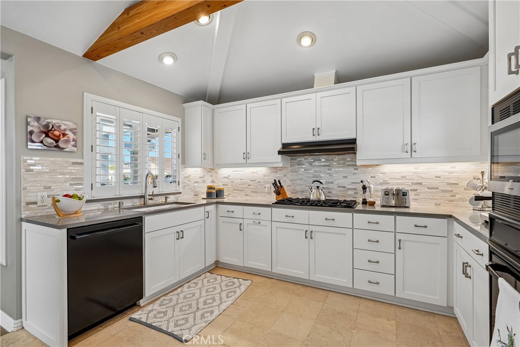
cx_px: 260
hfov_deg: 96.7
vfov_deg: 73.8
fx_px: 231
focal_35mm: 16
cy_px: 174
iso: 400
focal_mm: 16
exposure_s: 1/20
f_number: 8
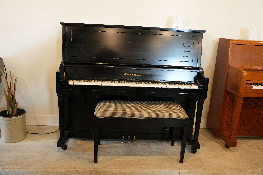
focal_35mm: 30
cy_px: 88
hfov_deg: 61.9
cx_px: 132
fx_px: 219
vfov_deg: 43.6
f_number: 2.8
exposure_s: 1/160
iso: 2000
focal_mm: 20
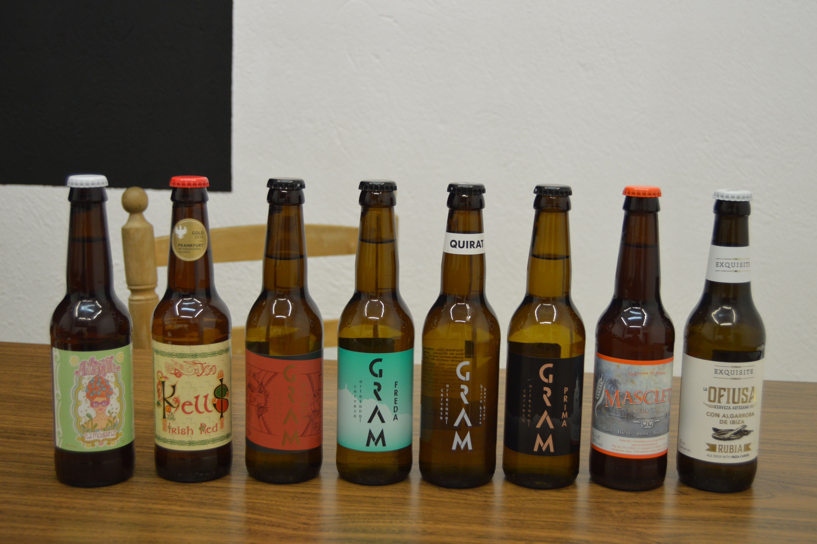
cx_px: 408
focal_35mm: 46
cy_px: 272
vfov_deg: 28.9
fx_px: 1054
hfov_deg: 42.4
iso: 560
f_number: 4.2
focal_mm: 31
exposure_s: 1/60
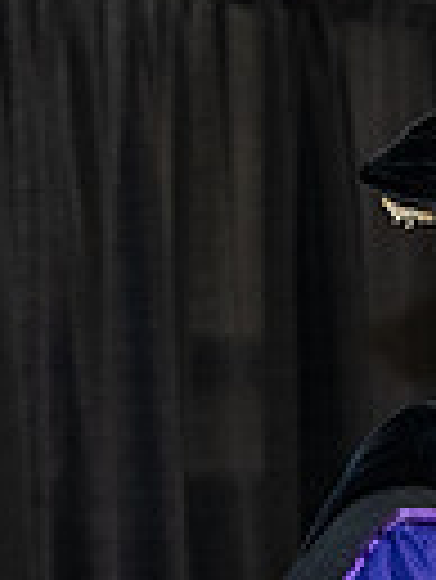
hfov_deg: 4.9
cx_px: 737
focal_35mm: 303
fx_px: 5080
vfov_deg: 6.5
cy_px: 371
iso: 2500
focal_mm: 70
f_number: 5.6
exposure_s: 1/200
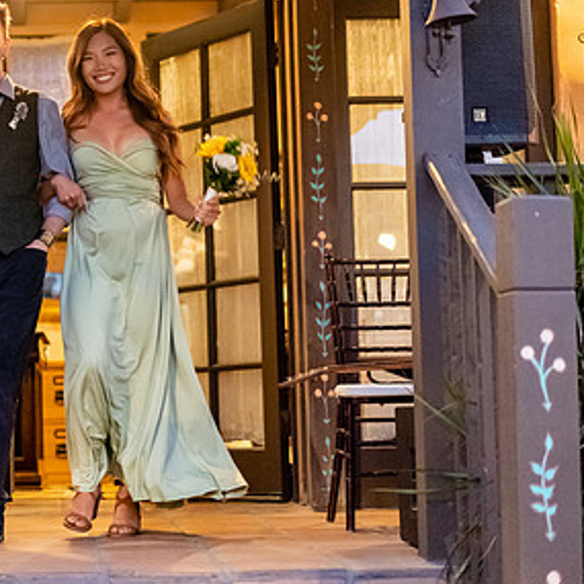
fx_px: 1813
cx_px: 53
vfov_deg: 18.3
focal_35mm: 95
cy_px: 204
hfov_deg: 18.0
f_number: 1.8
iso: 2500
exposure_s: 1/200
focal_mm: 55
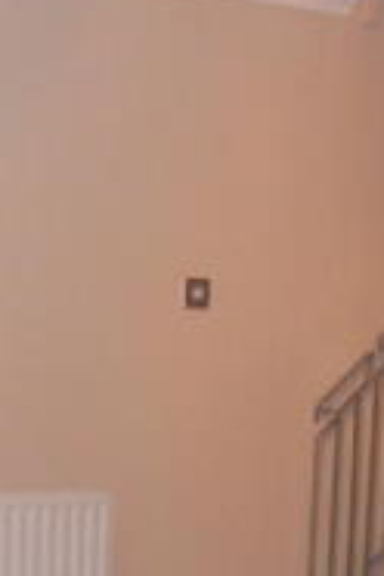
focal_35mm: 88
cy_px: 587
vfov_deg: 22.2
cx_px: 8
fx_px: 1408
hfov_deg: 15.3
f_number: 3.2
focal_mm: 4.9
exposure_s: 1/25
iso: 250
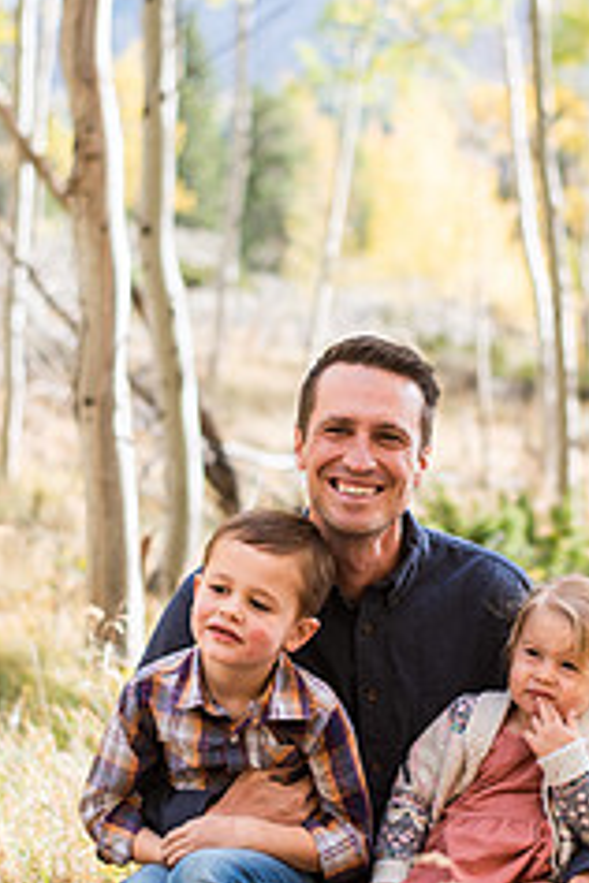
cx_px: 317
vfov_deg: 21.5
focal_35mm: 95
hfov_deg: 14.4
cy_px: 469
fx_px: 2331
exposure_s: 1/800
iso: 200
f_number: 2.2
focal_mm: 50
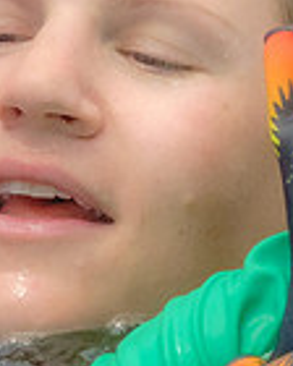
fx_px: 15674
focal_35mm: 1446
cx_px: 312
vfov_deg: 1.3
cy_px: 297
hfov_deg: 1.1
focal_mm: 97.49
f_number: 8
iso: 1250
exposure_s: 1/1000
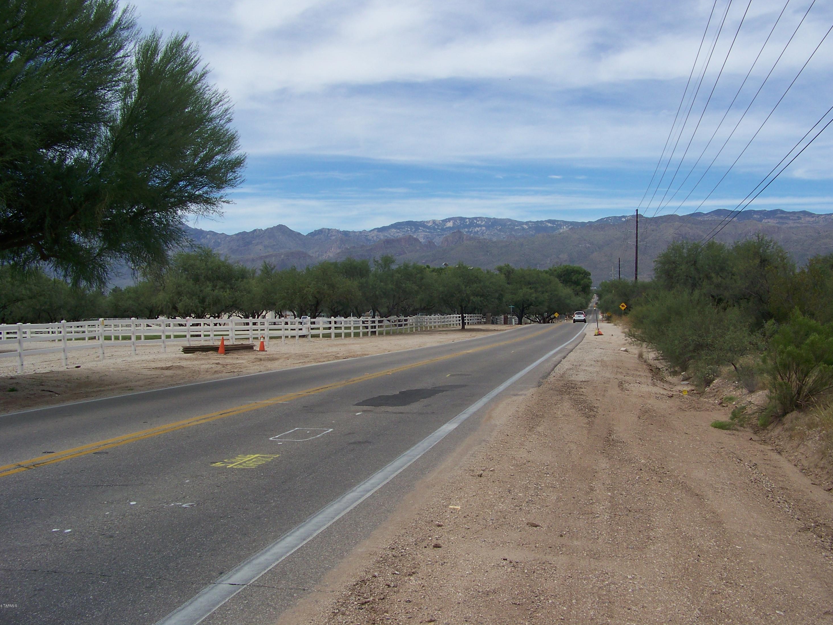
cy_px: 305
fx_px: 890
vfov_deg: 38.7
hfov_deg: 50.1
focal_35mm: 37
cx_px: 418
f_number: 4
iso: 64
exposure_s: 1/640
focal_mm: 5.85
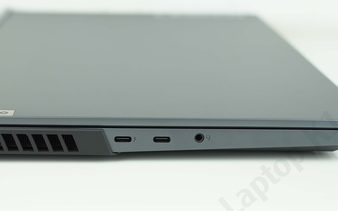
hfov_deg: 23.7
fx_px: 801
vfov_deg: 15.0
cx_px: 121
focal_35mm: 87
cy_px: 99
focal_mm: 32
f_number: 2.8
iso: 100
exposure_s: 1/100
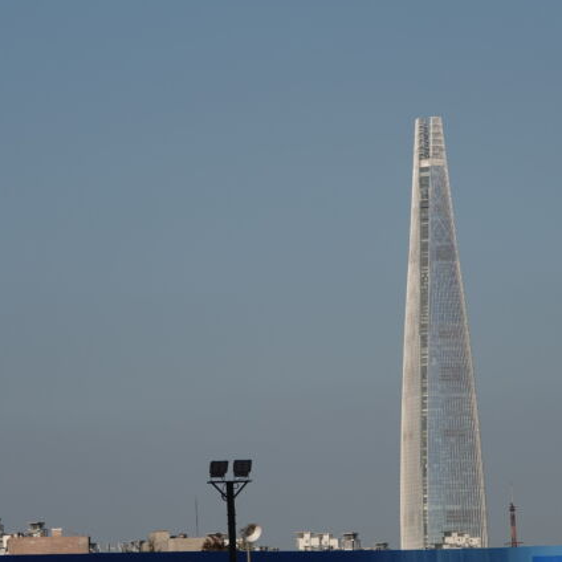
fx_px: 3876
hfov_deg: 8.3
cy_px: 280
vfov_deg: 8.3
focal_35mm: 211
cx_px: 313
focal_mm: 60.29
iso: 100
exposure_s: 1/1000
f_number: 5
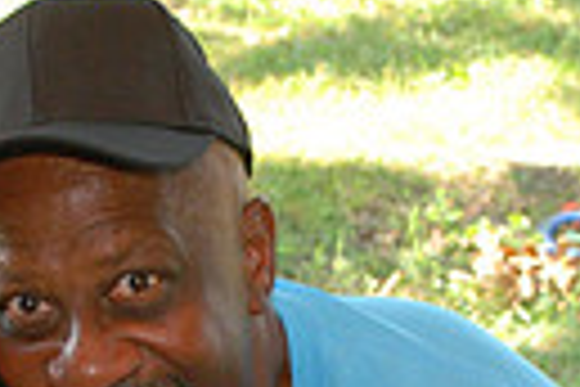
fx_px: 3806
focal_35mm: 236
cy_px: 490
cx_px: 139
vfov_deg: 5.8
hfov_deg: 8.7
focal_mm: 35
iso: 640
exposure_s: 1/125
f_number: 6.3
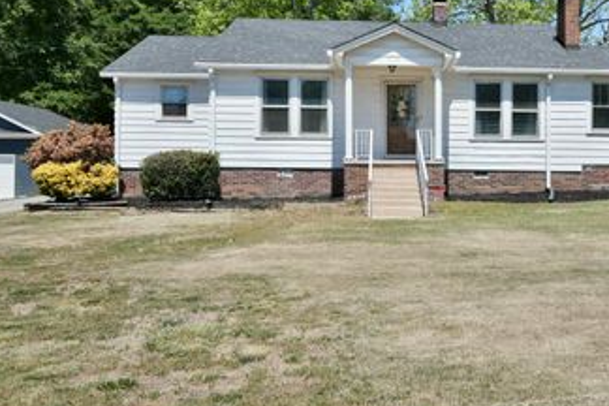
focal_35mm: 37
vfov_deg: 35.6
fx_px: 626
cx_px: 419
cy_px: 138
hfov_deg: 50.7
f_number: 7.1
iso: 400
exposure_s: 1/1600
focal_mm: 16
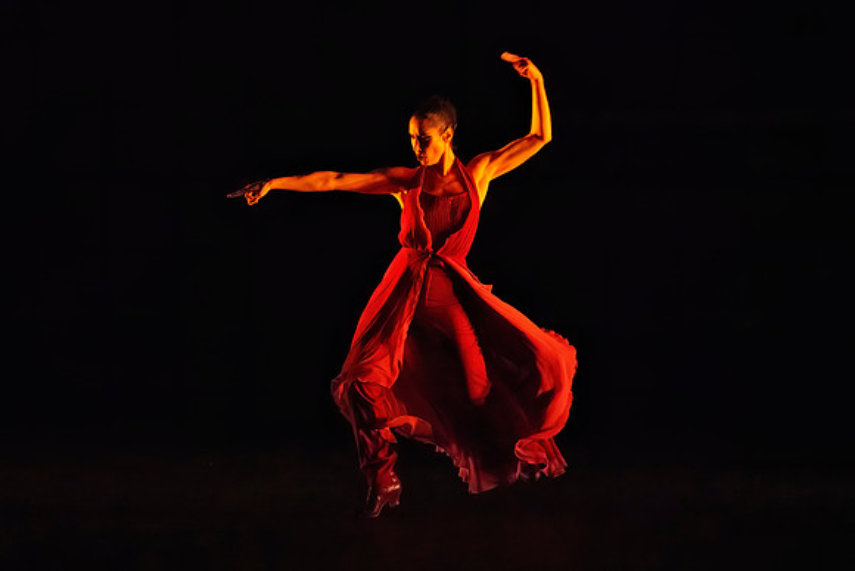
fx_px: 8994
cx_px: 413
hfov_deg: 5.4
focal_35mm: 379
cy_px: 283
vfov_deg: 3.6
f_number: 7.1
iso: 25600
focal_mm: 330
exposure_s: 1/400
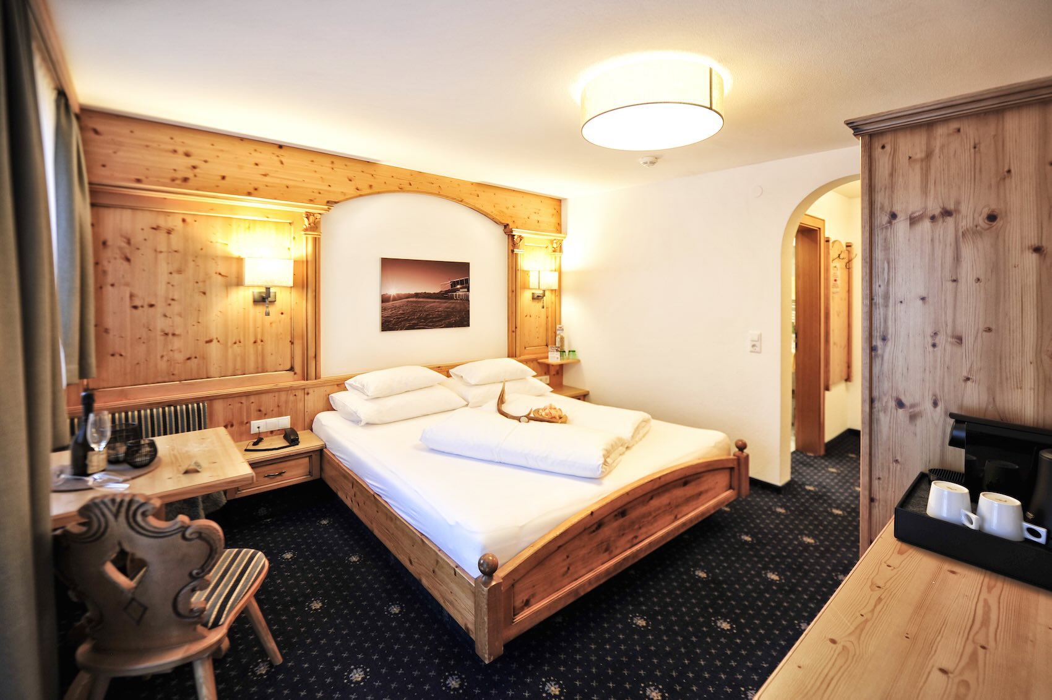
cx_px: 526
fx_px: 409
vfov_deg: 81.1
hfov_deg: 104.3
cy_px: 350
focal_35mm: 14
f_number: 2.8
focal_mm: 14
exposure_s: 1/20
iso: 200
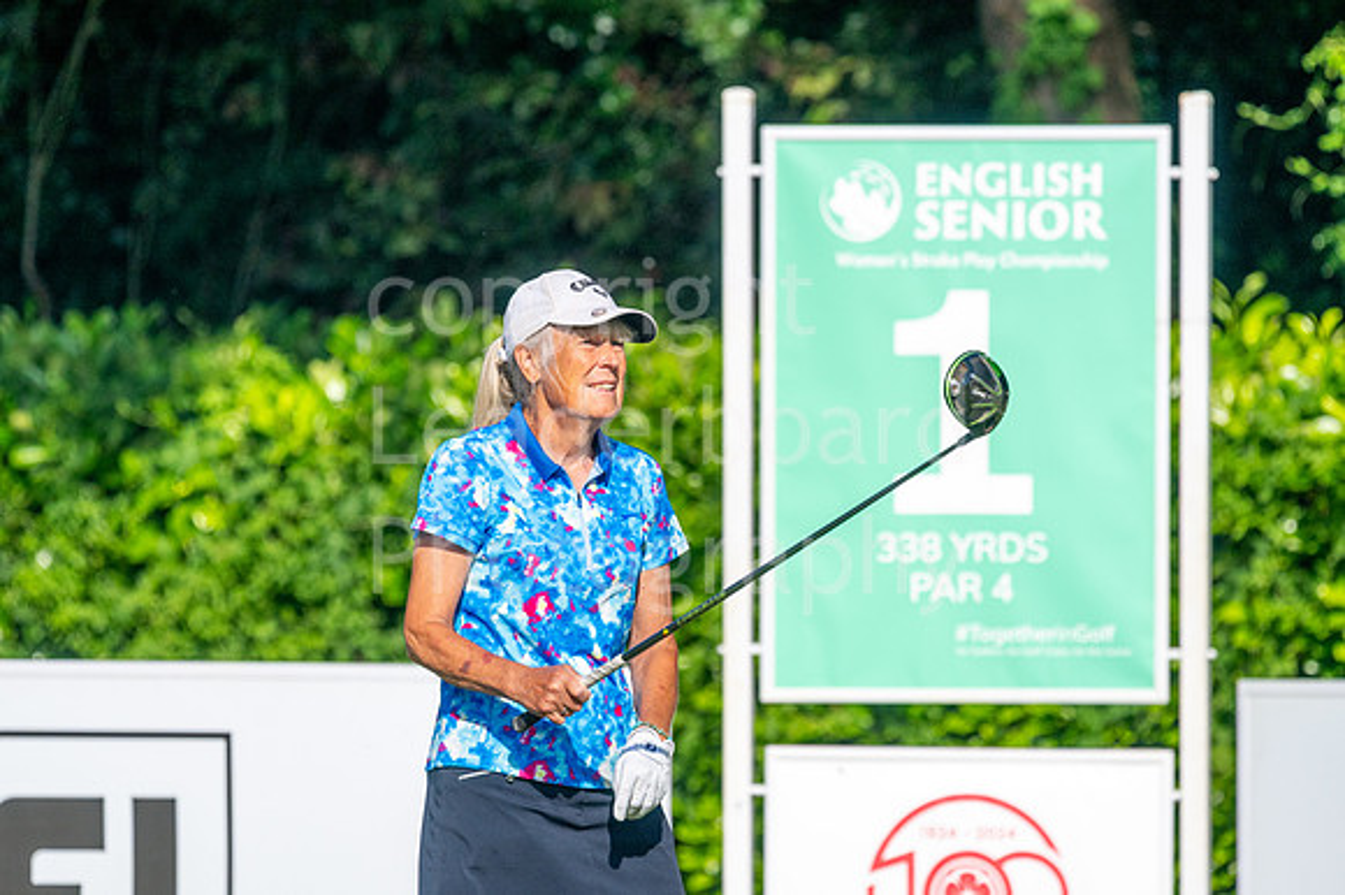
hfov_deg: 4.6
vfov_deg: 3.1
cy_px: 448
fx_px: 16802
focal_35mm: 450
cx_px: 672
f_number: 5
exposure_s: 1/3200
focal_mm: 300
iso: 200
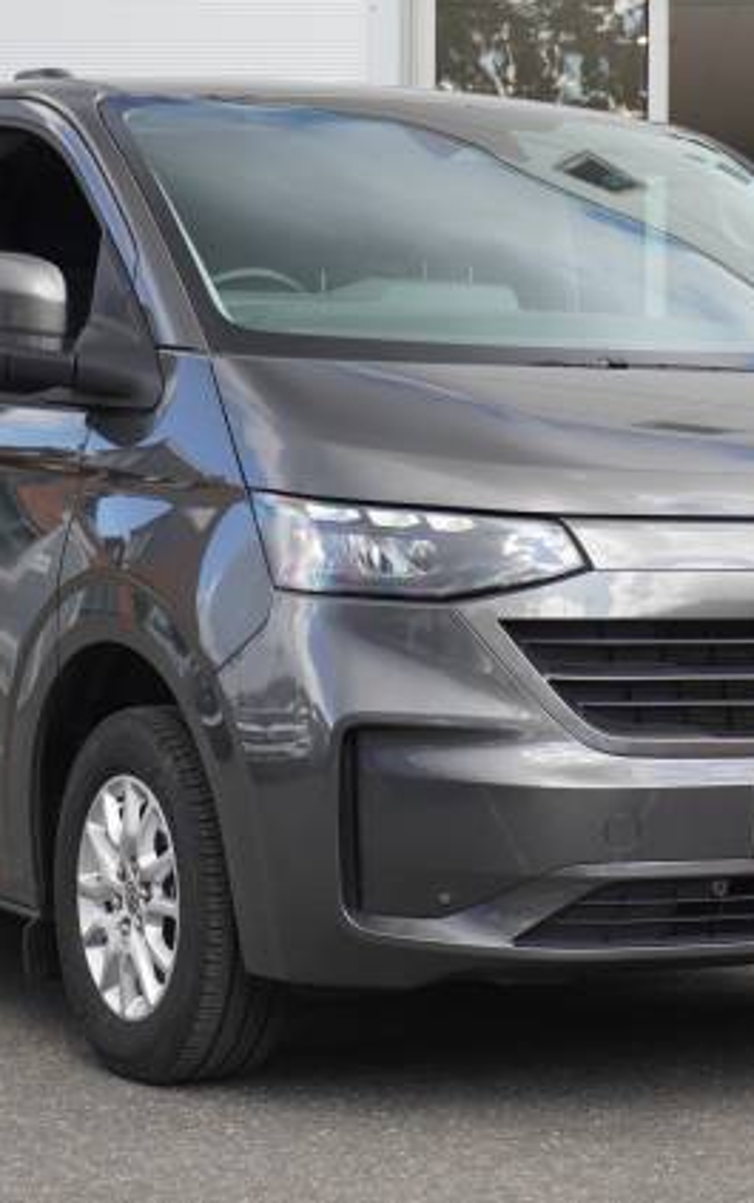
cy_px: 600
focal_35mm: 97
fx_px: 3184
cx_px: 381
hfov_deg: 13.5
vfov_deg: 21.4
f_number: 5.6
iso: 320
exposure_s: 1/200
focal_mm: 42
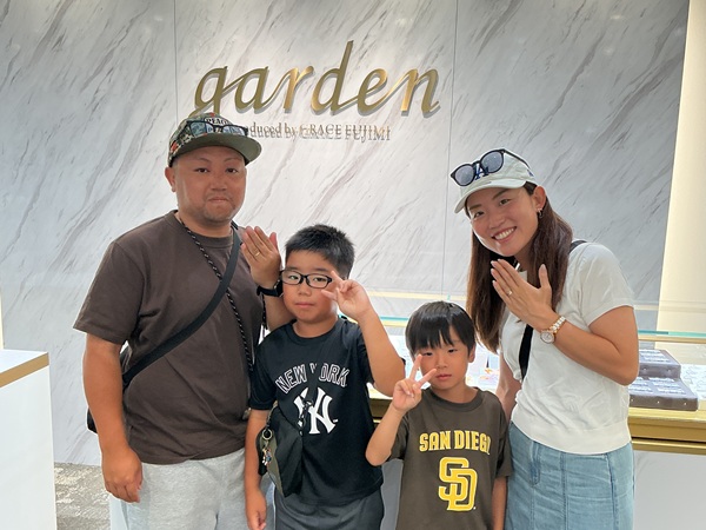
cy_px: 265
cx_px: 353
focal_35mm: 29
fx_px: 591
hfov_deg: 61.7
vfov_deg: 48.2
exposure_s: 1/120
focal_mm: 3
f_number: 1.8
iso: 40
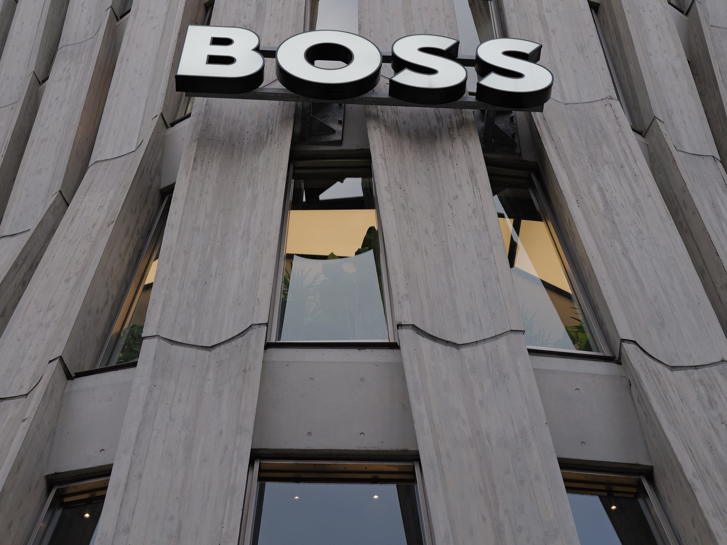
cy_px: 97
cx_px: 368
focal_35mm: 63
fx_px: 1323
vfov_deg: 22.9
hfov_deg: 30.7
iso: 100
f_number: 4.5
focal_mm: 43
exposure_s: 1/250
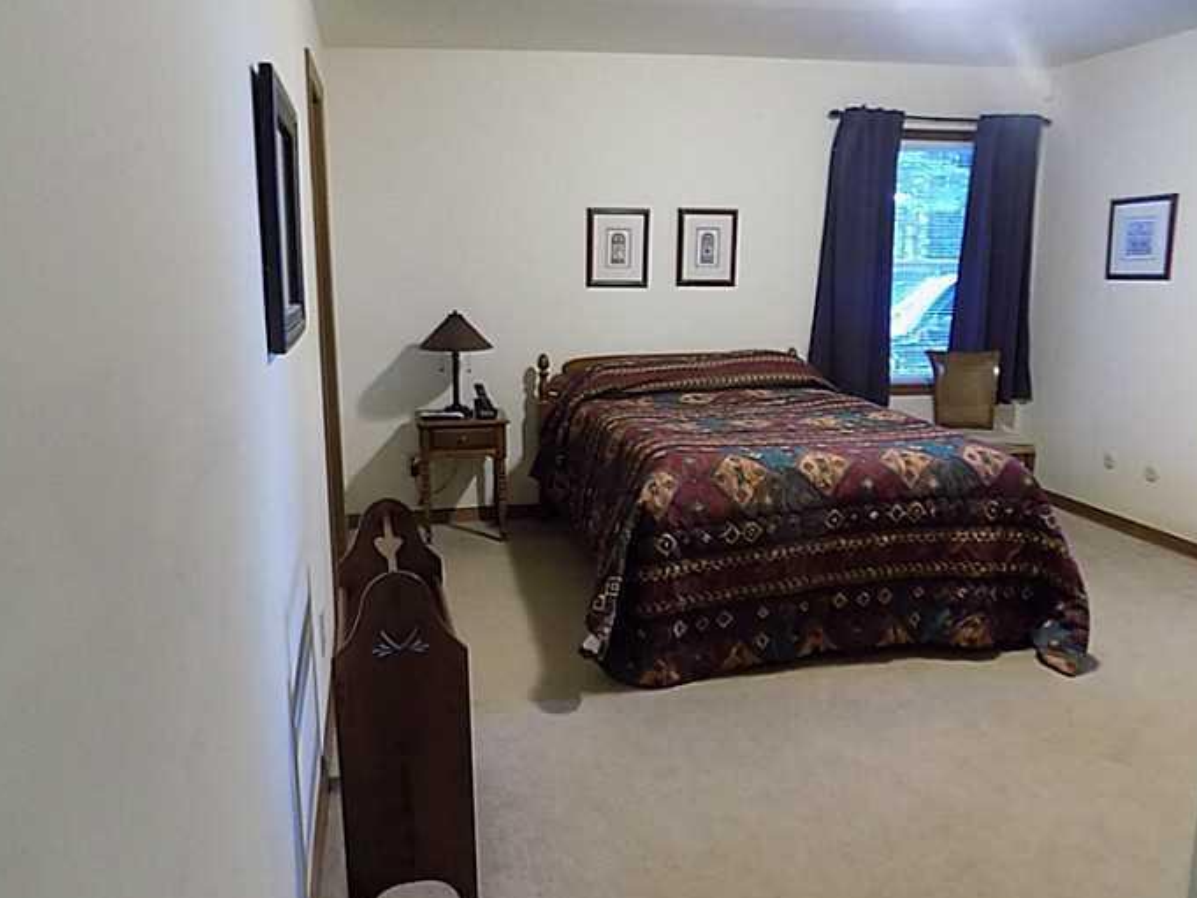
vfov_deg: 51.4
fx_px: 934
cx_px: 541
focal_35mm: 27
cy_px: 439
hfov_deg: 65.2
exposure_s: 1/6
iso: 400
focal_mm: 4
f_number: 3.1
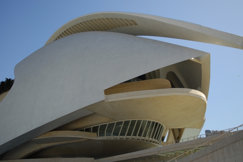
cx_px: 123
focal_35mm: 36
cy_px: 81
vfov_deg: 37.0
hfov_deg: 53.1
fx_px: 243
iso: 100
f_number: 2.8
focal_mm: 22
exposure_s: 1/2000
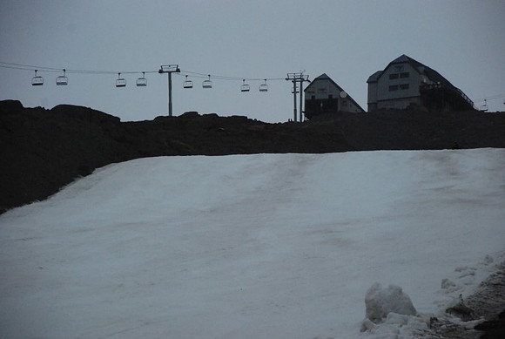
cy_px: 170
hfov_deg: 13.0
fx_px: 2213
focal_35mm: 158
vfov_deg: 8.8
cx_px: 252
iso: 1600
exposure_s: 1/800
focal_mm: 105
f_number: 5.6
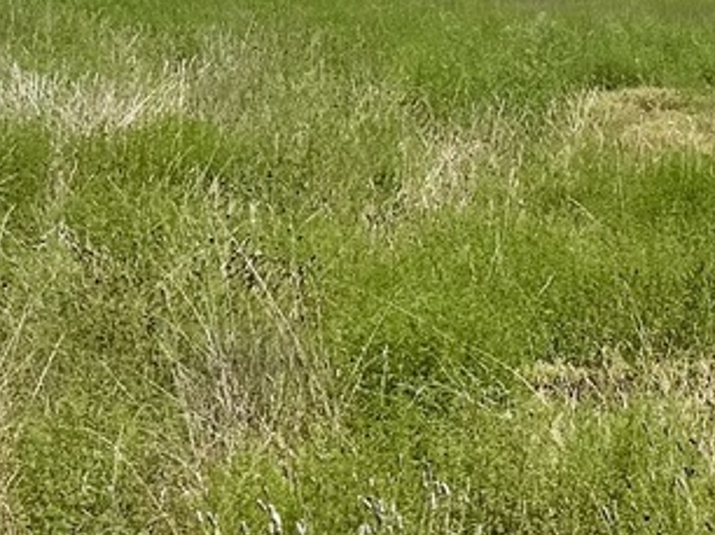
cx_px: 862
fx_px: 2332
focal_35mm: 113
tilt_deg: +0.5
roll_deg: +1.1
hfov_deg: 16.7
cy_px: -157
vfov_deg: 12.7
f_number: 1.78
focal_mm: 6.86
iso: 80
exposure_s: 1/8197
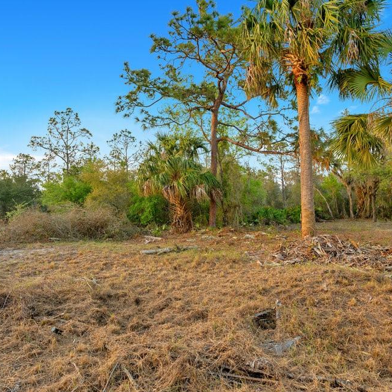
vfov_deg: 72.1
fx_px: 269
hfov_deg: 72.1
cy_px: 201
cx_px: 199
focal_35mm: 21
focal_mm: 16
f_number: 4
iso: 100
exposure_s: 1/60
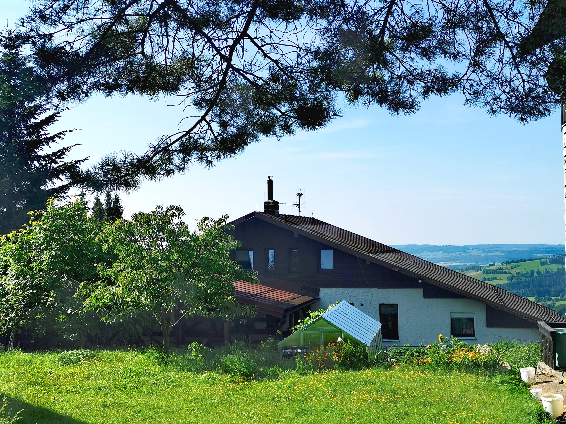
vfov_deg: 34.3
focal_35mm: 42
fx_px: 687
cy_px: 212
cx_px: 283
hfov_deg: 44.8
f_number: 1.8
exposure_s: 1/3268
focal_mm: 5.58
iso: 50
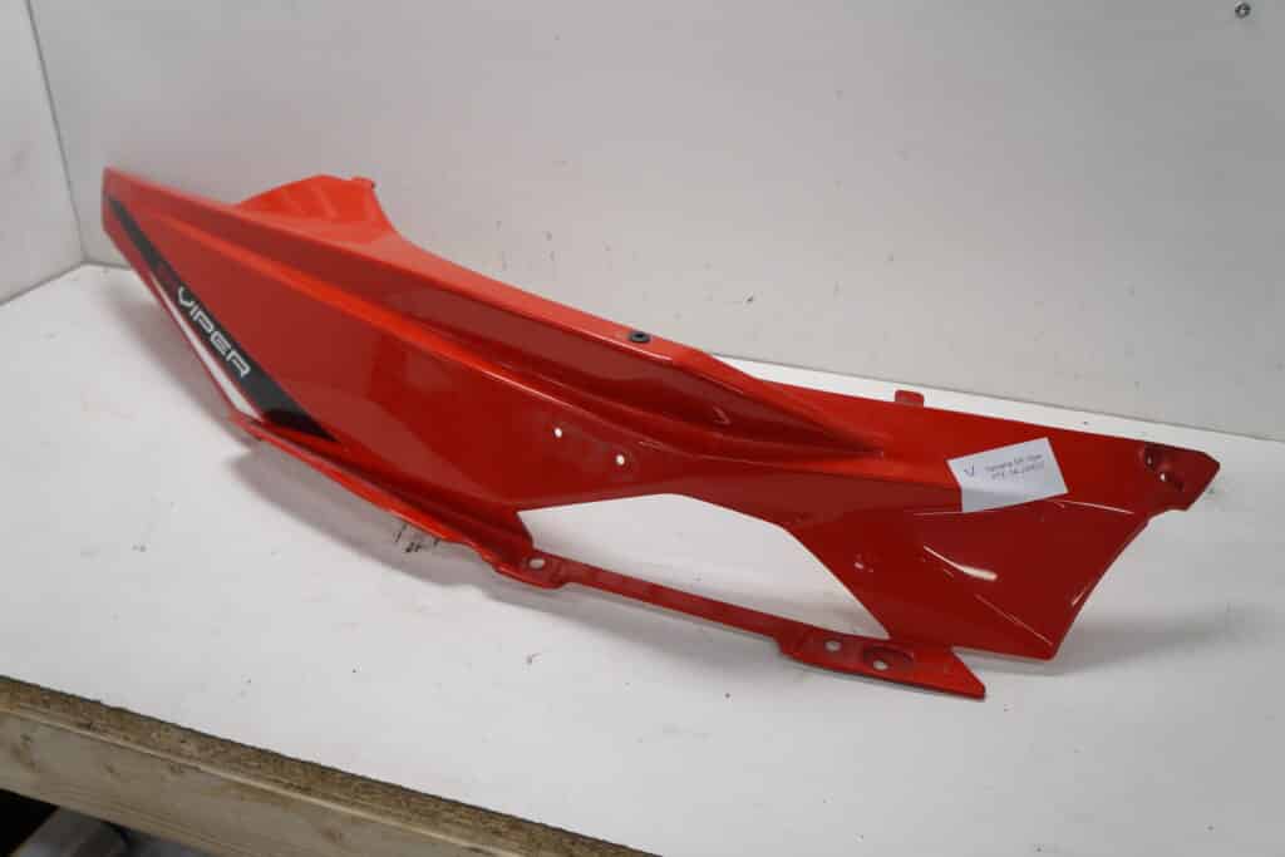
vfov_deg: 43.6
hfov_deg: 61.9
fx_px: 1071
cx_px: 642
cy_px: 428
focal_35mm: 30
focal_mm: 20
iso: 250
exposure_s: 1/60
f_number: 5
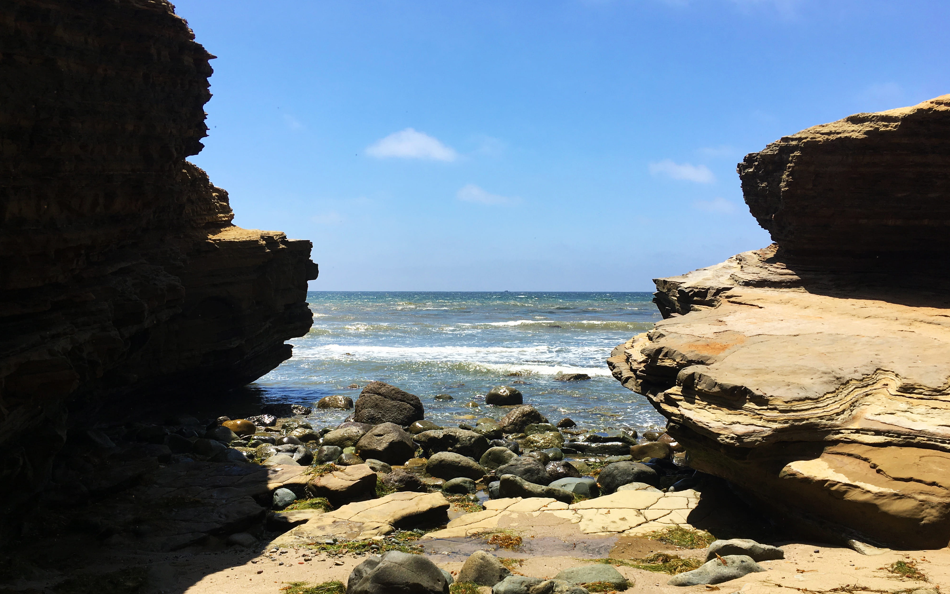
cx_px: 477
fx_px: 803
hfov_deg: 61.2
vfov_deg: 40.5
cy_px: 344
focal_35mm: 31
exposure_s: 1/1923
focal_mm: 4.15
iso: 25
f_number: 2.2
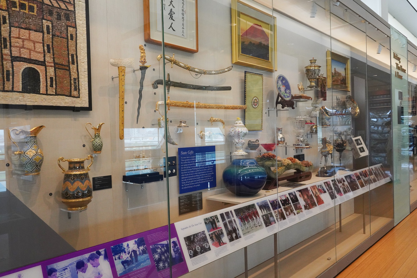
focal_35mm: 28
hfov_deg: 65.5
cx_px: 208
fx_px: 324
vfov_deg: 46.4
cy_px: 139
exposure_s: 1/100
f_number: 14
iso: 6400
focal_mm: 28
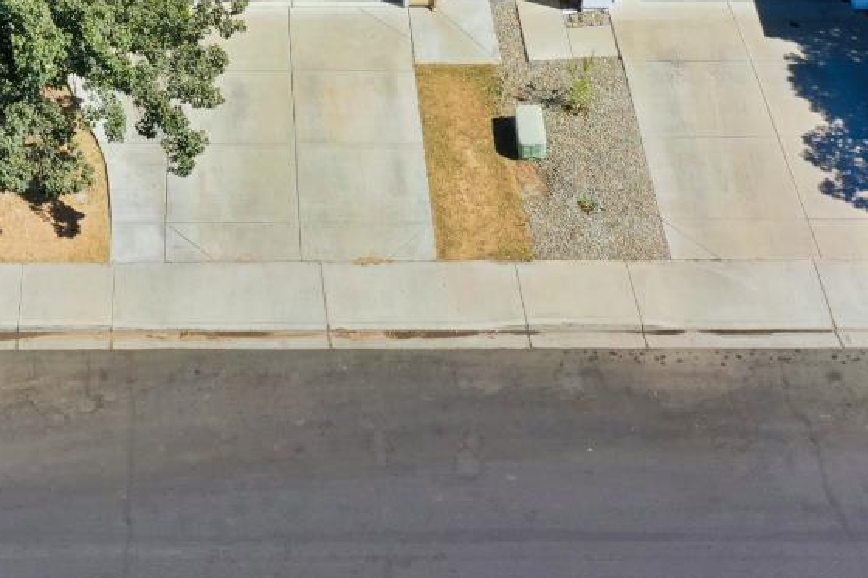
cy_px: -163
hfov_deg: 26.4
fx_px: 1808
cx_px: 147
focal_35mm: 75
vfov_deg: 17.1
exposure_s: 1/400
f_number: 5.6
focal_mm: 10.26
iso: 100
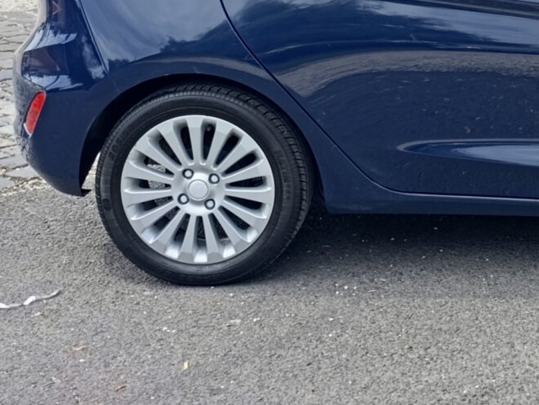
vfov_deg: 16.2
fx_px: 1387
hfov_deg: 20.9
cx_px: 594
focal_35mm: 89
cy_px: -17
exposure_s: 1/255
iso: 50
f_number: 1.6
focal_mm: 6.14
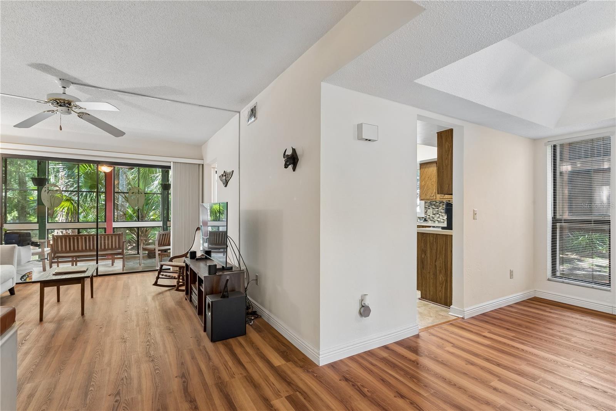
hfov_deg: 93.3
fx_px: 291
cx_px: 308
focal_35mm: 17
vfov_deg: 70.5
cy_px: 206
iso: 320
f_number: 10
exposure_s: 1/6
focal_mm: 17
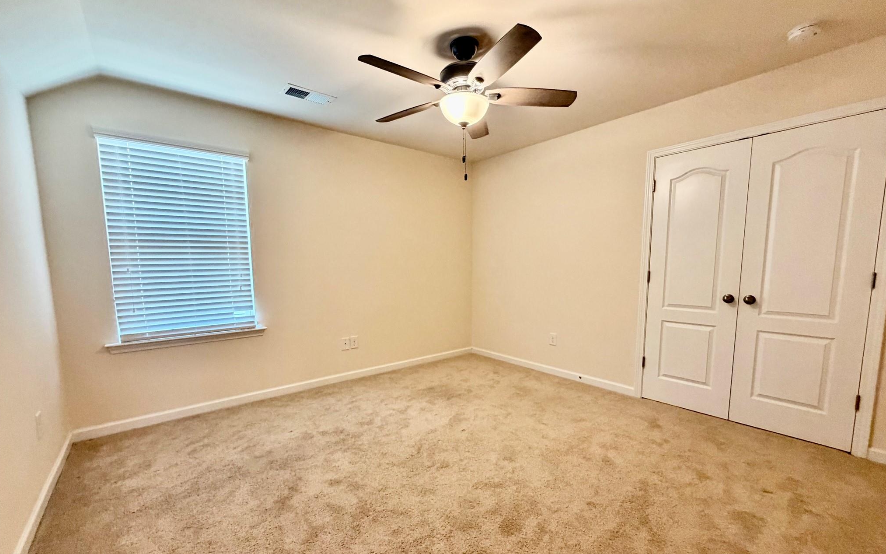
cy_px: 305
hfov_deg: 101.5
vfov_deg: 74.6
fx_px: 362
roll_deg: +1.2
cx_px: 442
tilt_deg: -6.6
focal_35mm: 15
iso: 250
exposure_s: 1/60
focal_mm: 2.22
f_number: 2.2
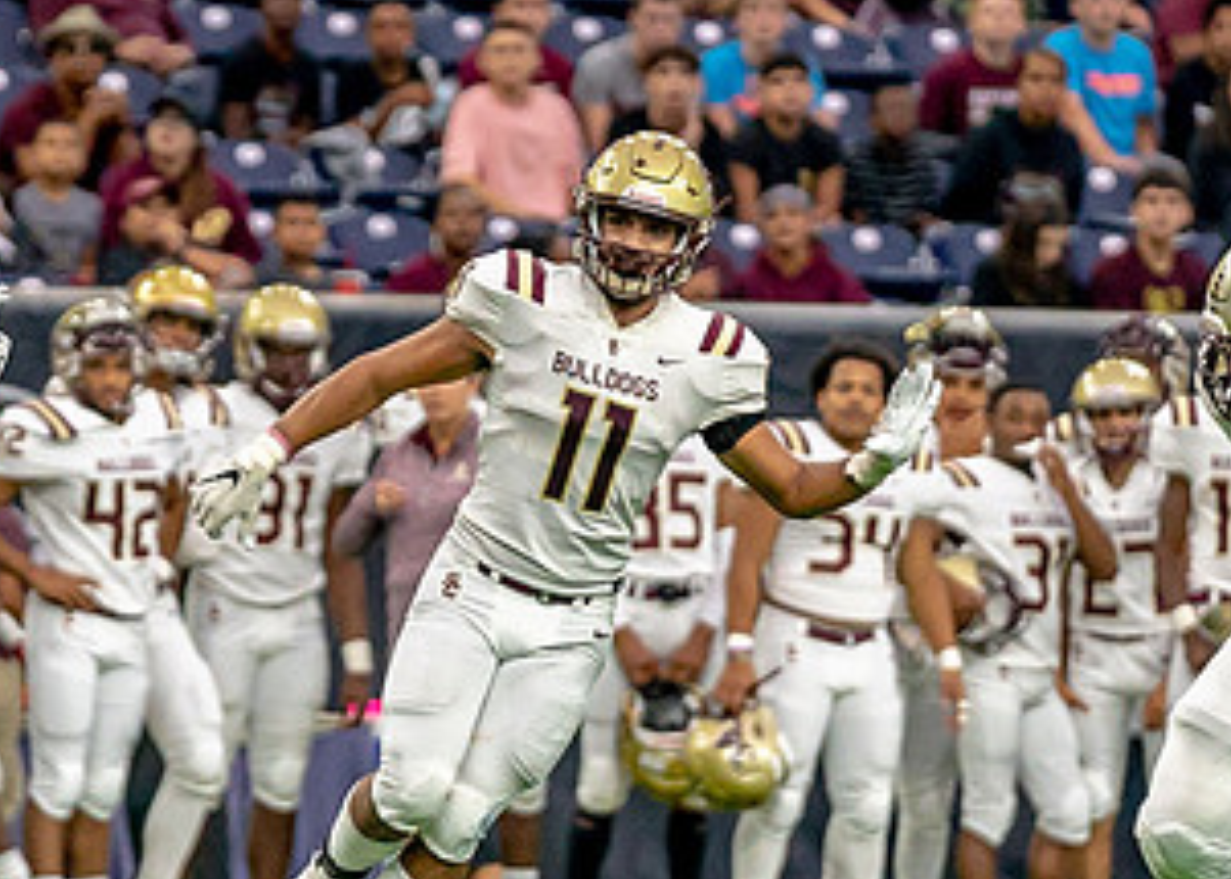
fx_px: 25836
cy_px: 408
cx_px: 387
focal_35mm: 739
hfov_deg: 2.7
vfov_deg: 1.9
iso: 2000
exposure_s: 1/2000
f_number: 2.8
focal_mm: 200
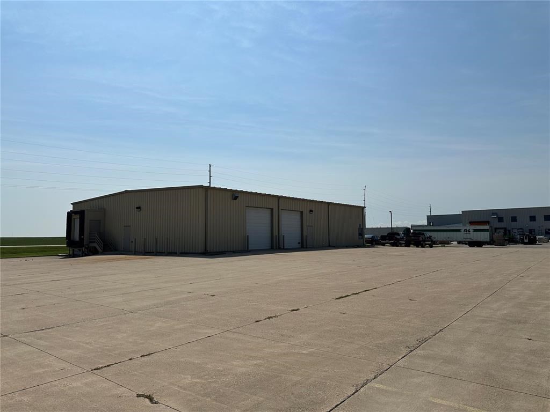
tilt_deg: +7.3
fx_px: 381
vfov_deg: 56.8
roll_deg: -0.6
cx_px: 275
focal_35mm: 24
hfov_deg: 71.6
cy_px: 206
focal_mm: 6.86
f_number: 1.78
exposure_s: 1/18519
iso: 100
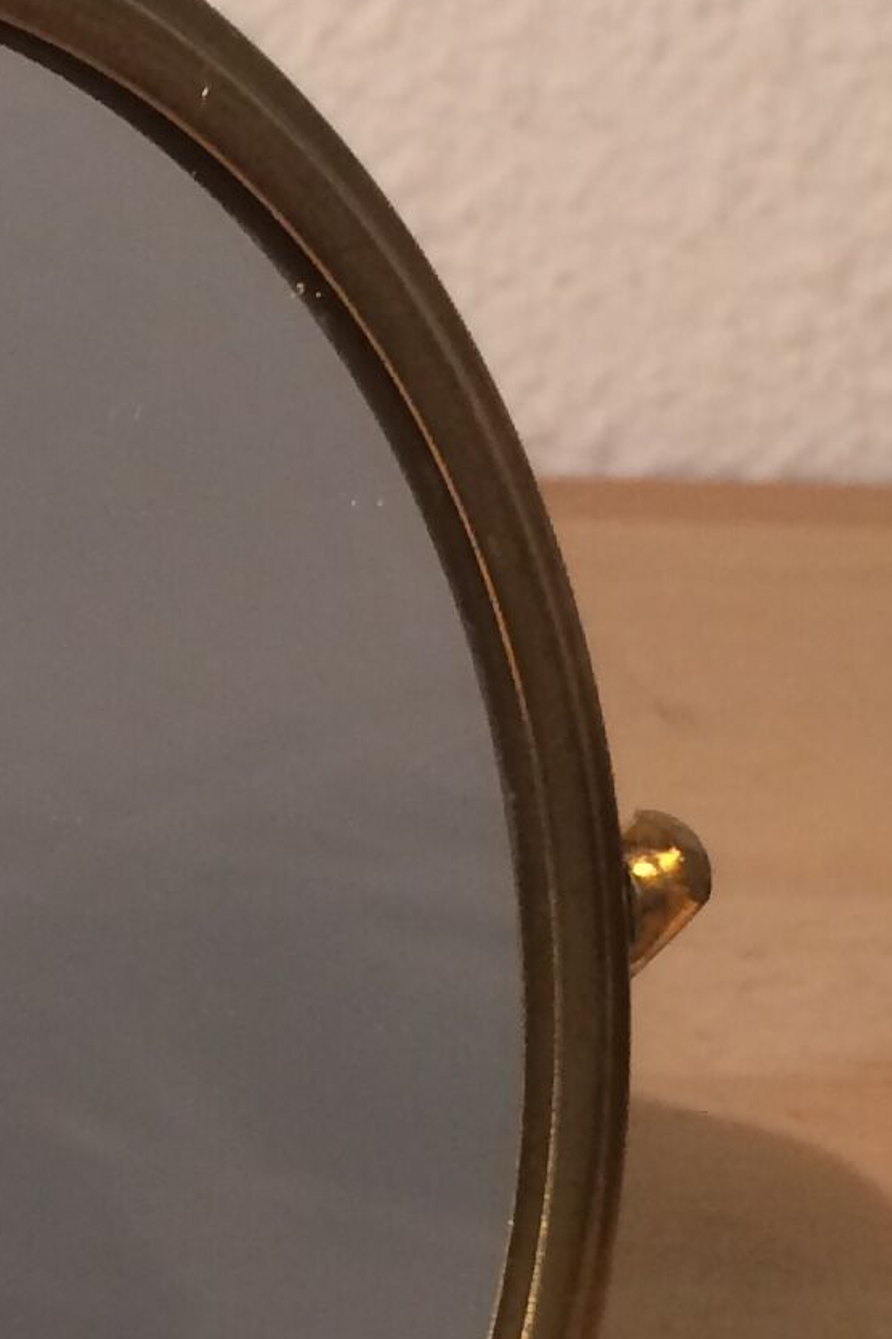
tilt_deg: -22.4
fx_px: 4385
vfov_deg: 17.3
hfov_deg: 11.1
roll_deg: -1.3
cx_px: -486
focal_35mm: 118
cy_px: 878
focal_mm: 4.15
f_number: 2.2
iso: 125
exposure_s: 1/33
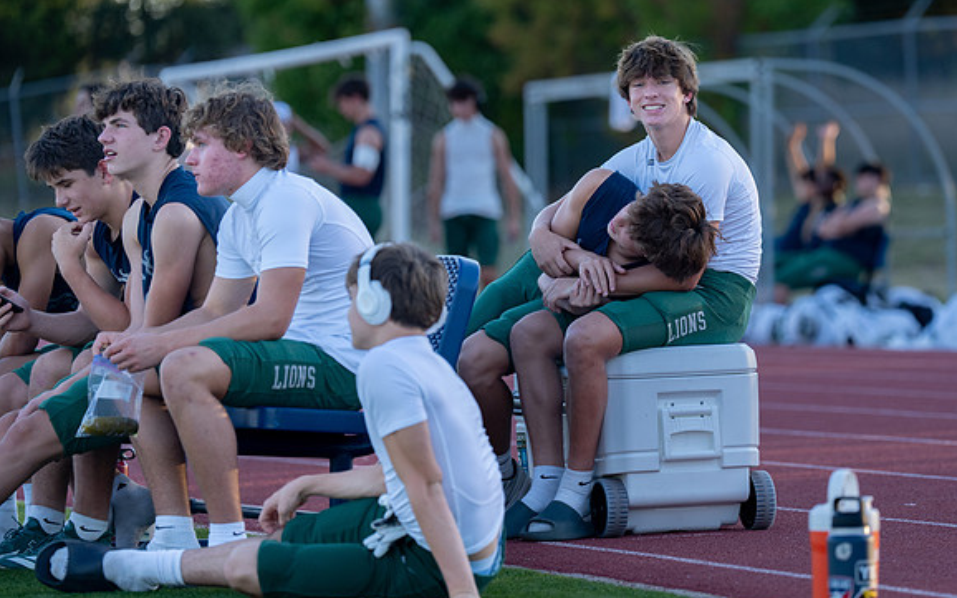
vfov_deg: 5.8
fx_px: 5945
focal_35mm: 228
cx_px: 654
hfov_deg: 9.2
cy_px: 232
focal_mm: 156
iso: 500
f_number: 2.8
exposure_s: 1/1250
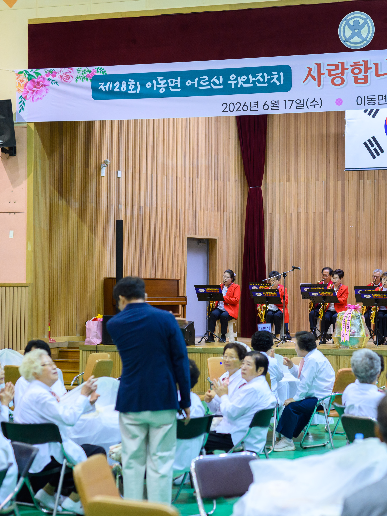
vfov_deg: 26.7
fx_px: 1088
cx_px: 317
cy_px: 260
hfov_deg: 19.9
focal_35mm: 73
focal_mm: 50
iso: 1250
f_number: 2
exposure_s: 1/160
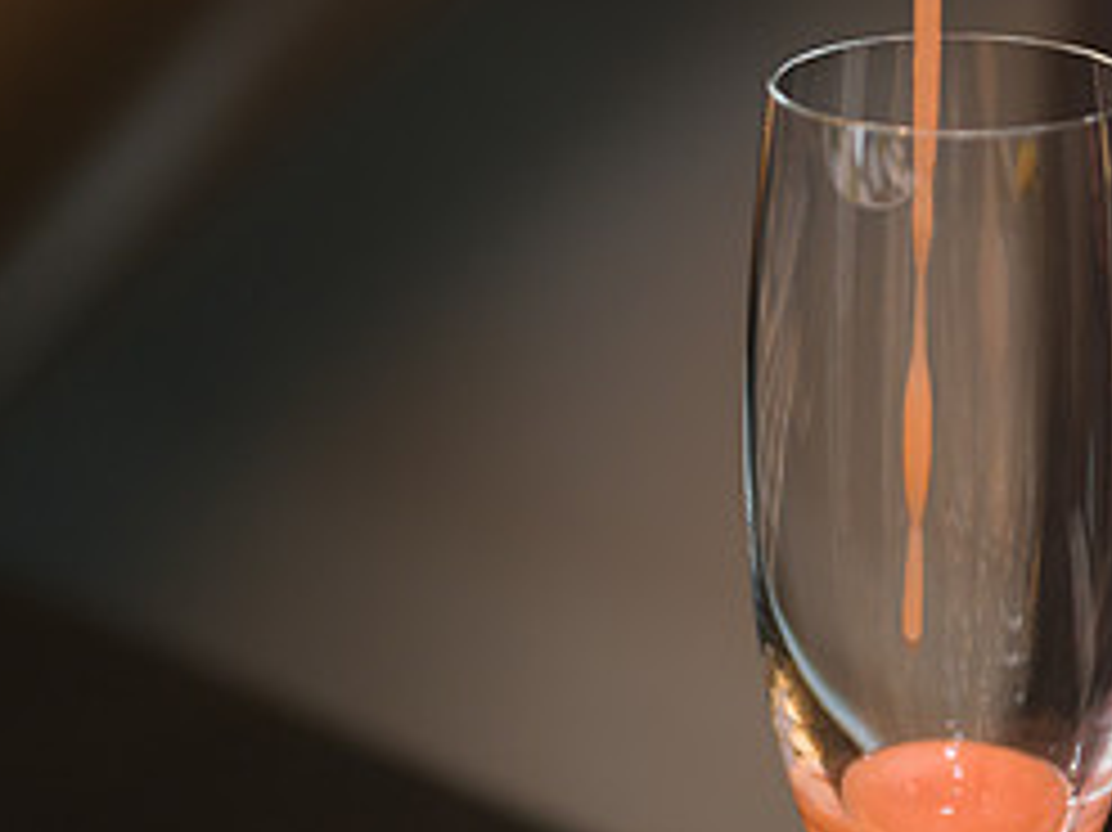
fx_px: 3981
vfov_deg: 11.9
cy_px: 567
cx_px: 1017
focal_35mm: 124
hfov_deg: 15.7
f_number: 3.2
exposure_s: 1/200
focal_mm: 55
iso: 400
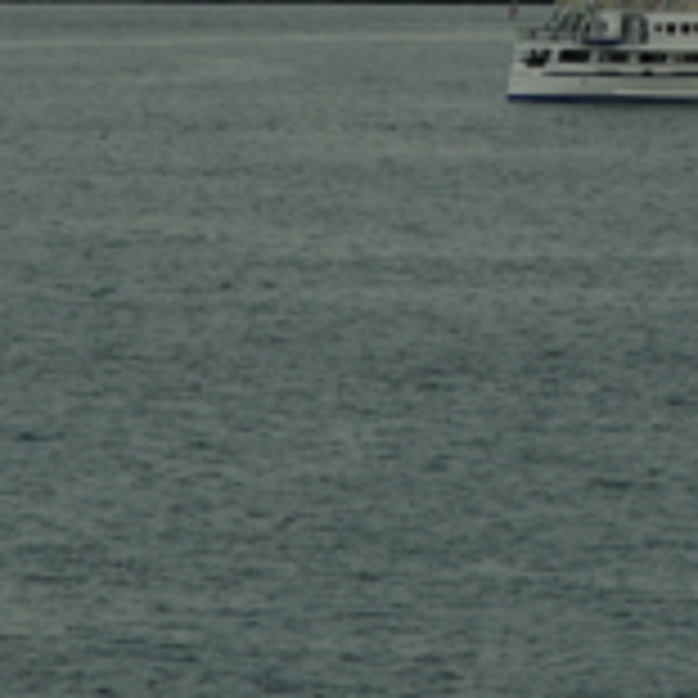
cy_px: -133
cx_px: 824
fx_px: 12045
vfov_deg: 3.3
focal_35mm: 528
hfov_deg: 3.3
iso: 320
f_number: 8
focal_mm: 150
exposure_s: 1/400
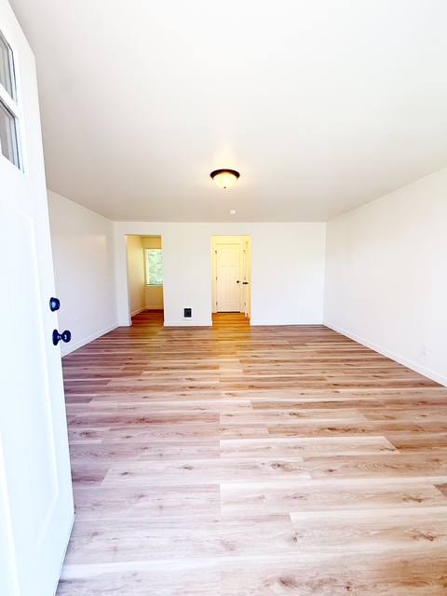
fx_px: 241
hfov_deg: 85.7
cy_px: 298
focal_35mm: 14
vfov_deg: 102.1
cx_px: 224
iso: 200
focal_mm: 2.22
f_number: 2.2
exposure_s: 1/99
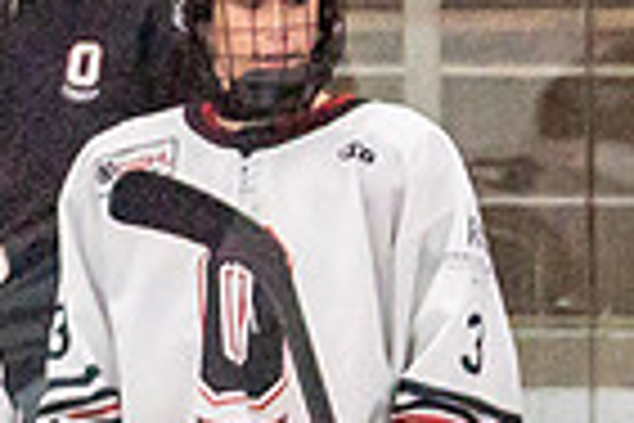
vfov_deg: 0.9
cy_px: 1227
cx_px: 1257
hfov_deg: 1.3
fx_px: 26925
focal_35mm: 1529
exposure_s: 1/1250
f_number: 2.8
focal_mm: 200
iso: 3200
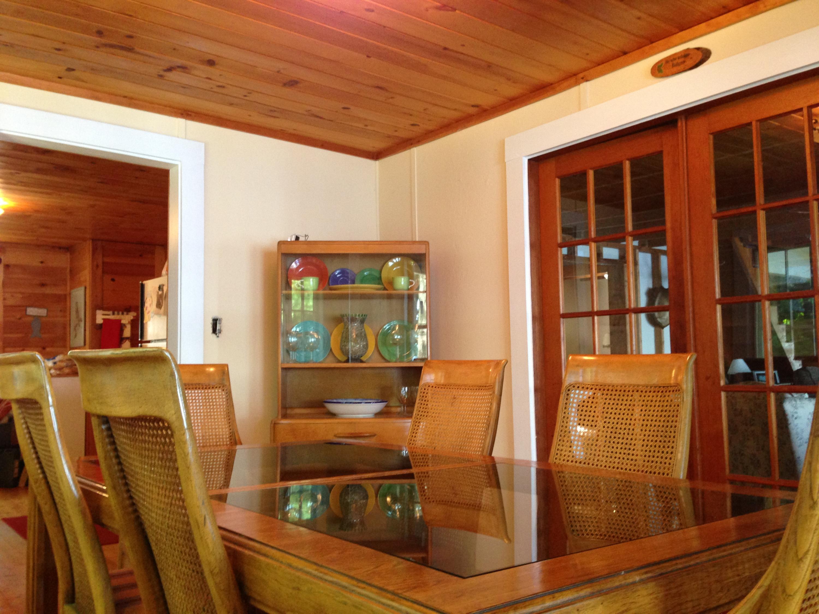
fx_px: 781
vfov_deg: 42.9
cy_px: 307
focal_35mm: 33
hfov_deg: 55.4
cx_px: 410
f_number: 2.4
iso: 200
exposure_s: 1/20
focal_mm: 4.13
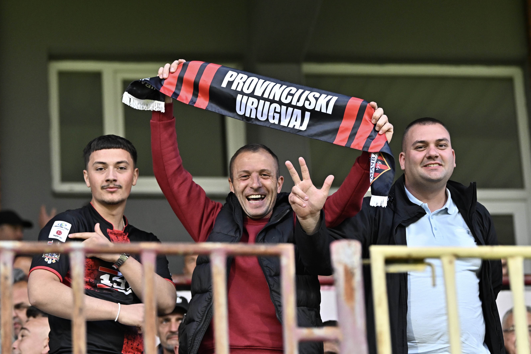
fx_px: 2256
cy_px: 177
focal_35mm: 153
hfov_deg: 13.4
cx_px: 266
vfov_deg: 9.0
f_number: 2.8
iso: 1250
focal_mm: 102
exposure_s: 1/250
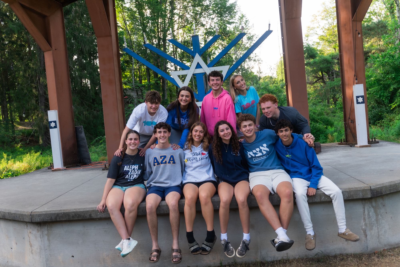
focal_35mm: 36
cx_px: 200
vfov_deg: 36.9
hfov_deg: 53.1
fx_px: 400
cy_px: 134
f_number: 2.8
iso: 500
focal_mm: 36
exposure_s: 1/1250
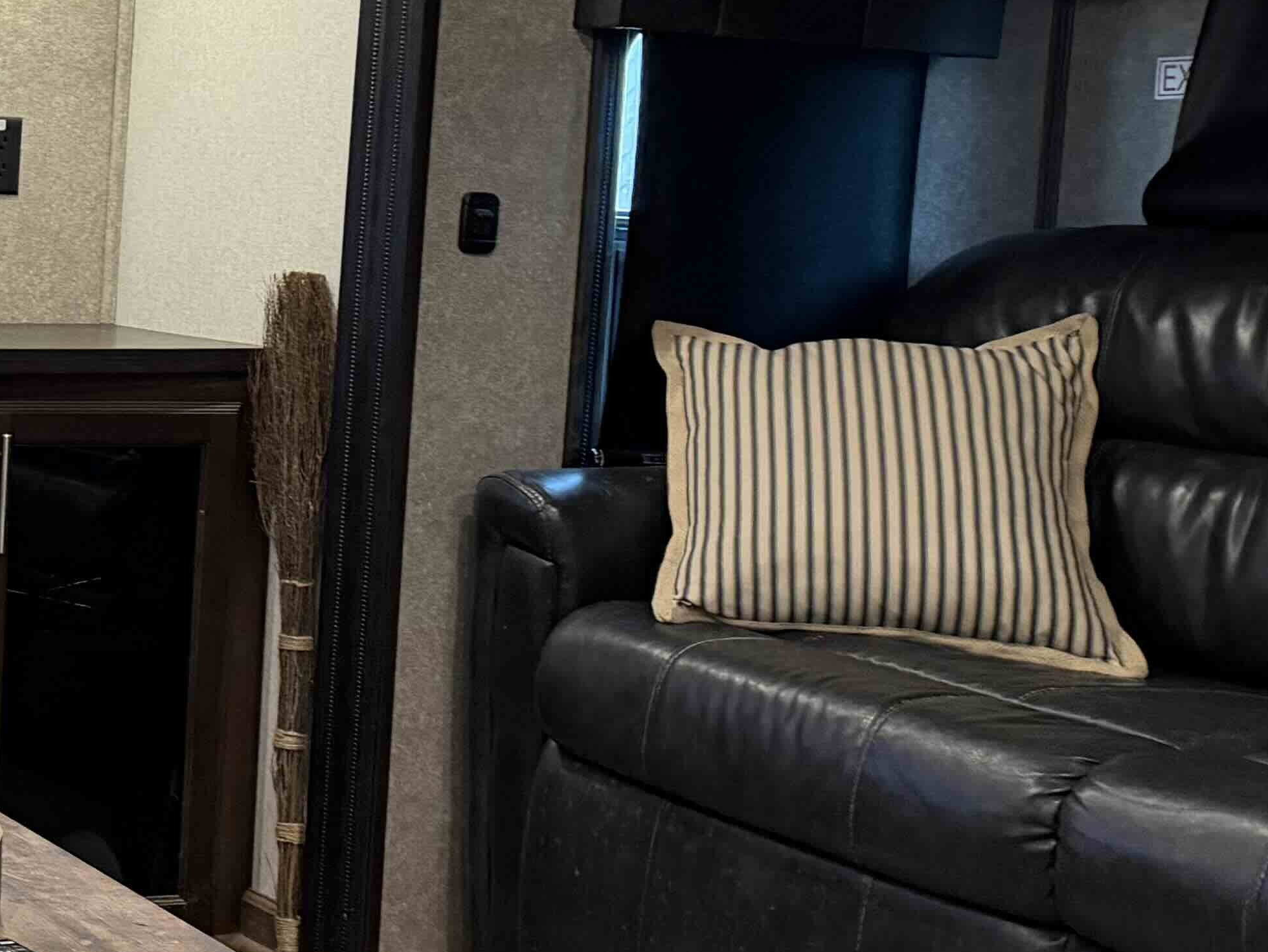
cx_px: -464
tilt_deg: -5.8
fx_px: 2564
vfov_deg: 21.0
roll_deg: -1.6
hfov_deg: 23.8
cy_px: 338
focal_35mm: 70
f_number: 1.78
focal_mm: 6.76
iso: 640
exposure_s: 1/60
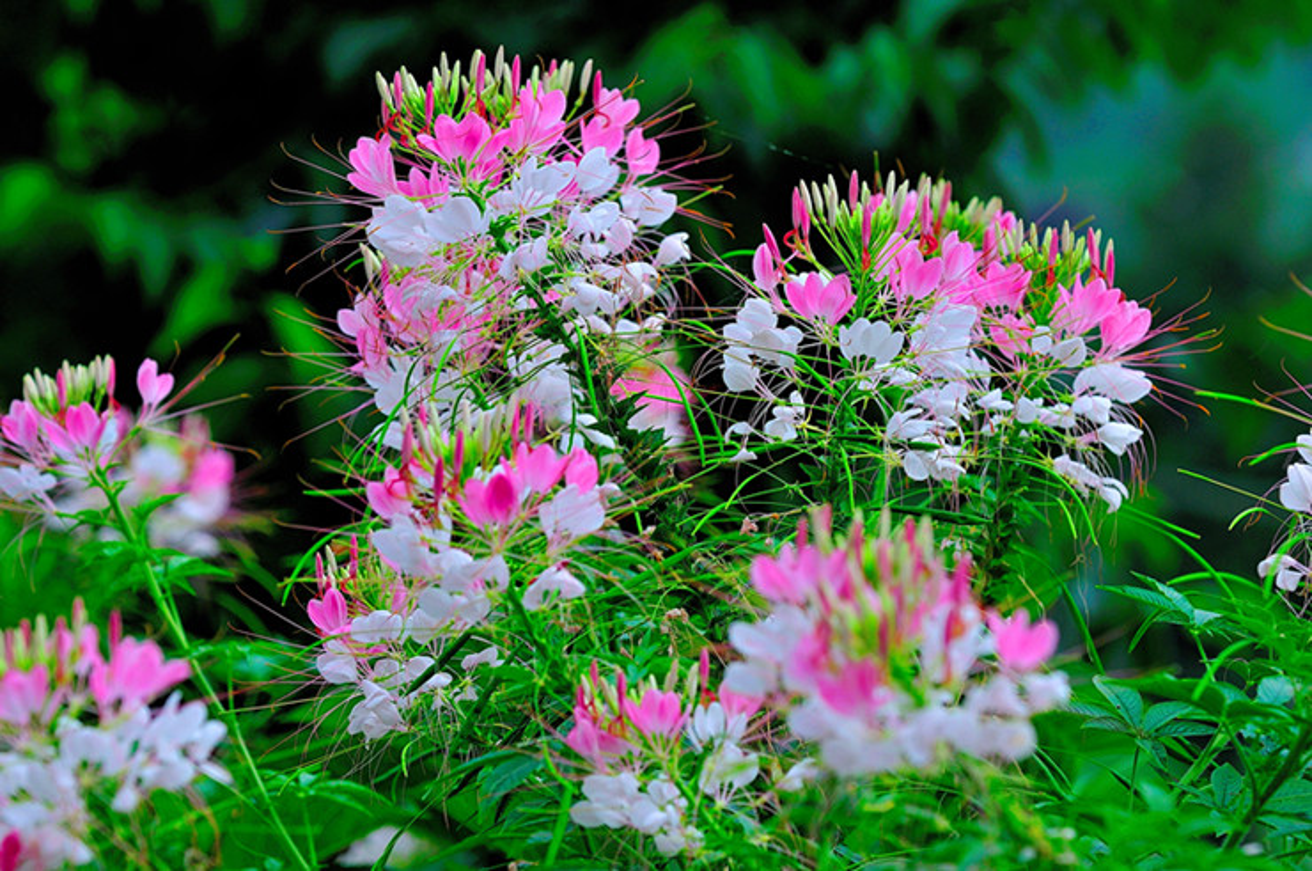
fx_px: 9279
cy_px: 436
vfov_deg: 5.4
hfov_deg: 8.1
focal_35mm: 255
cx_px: 656
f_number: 5.6
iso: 200
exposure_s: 1/80
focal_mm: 170
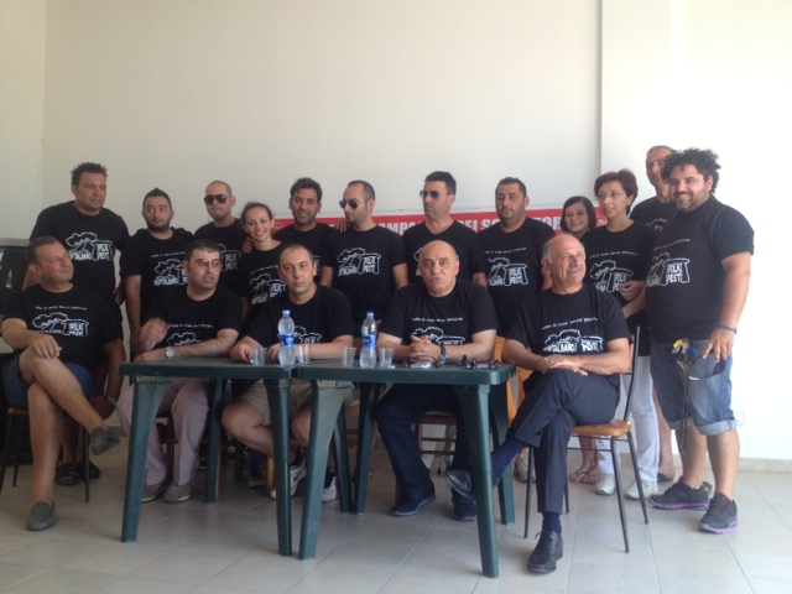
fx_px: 801
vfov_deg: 40.7
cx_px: 396
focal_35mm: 35
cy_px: 297
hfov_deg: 52.6
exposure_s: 1/60
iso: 50
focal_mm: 4.28
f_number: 2.4
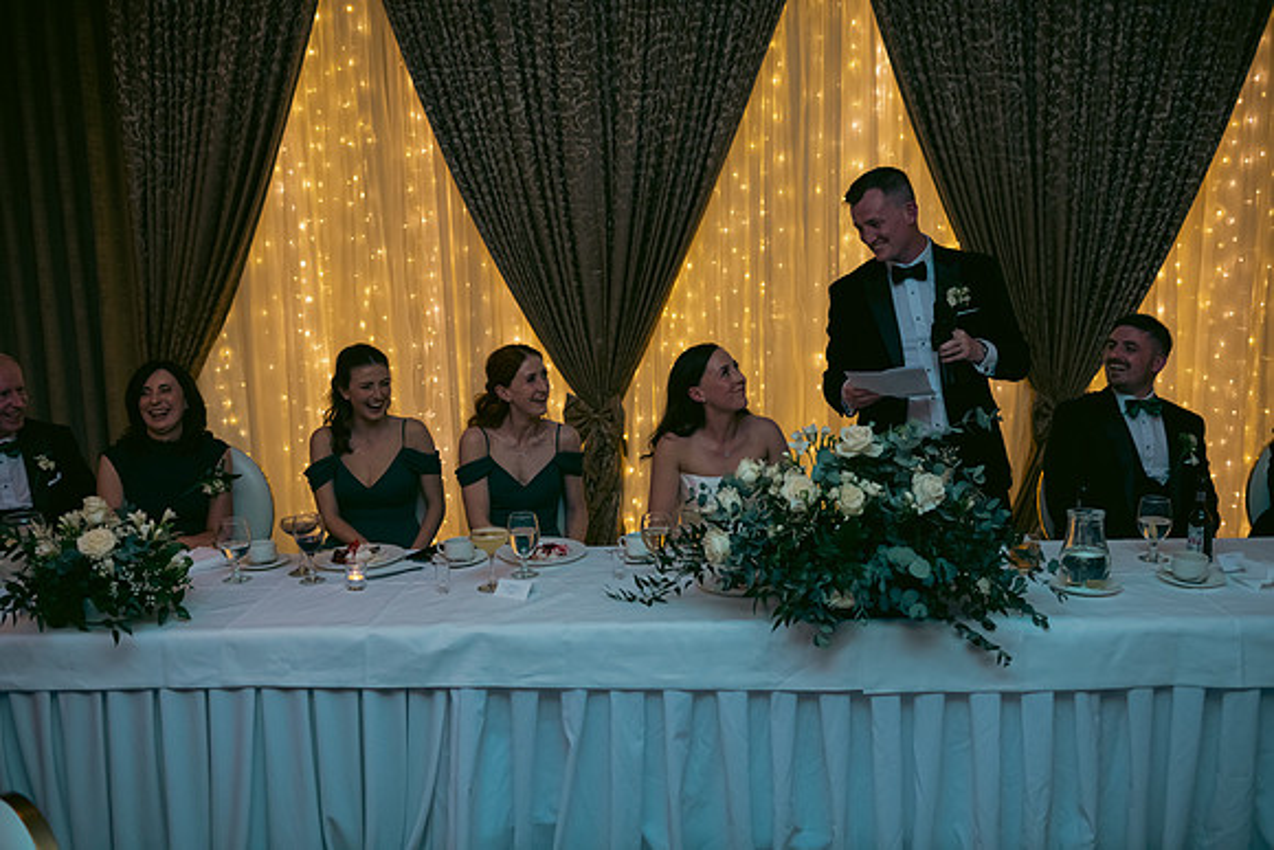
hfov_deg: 58.7
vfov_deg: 41.1
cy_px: 425
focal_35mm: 32
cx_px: 637
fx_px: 1133
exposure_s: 1/160
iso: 800
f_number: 3.5
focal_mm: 32
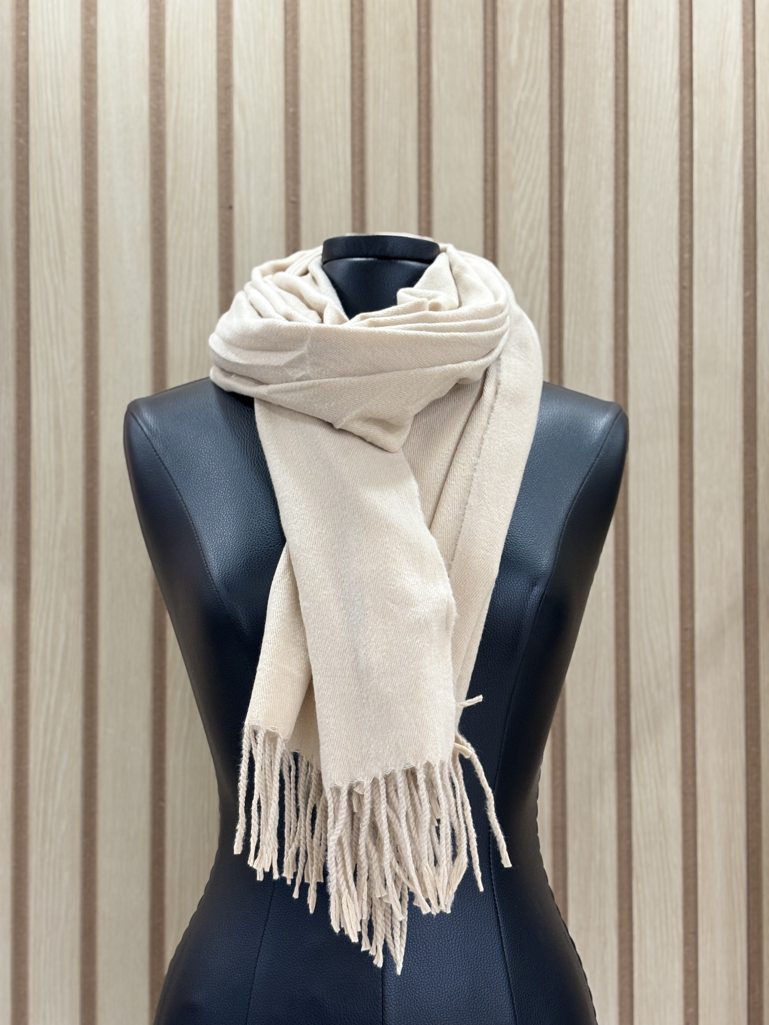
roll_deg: +0.0
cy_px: 512
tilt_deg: +0.2
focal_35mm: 52
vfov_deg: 36.8
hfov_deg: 28.0
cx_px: 384
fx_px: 1540
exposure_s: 1/60
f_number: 1.6
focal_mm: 5.96
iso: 50
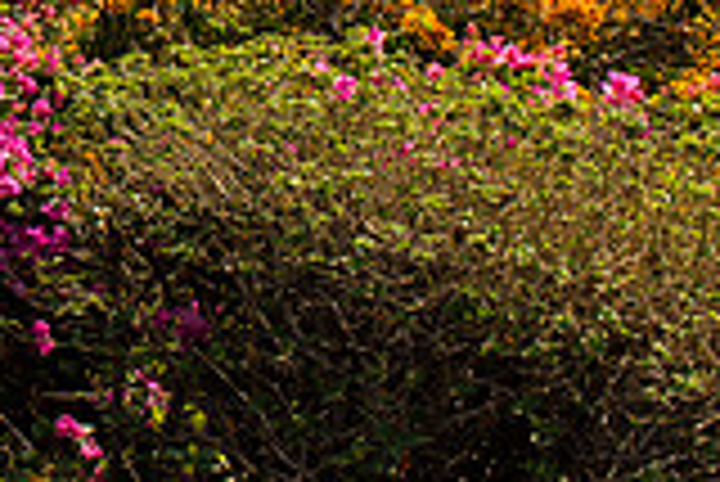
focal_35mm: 87
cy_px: -246
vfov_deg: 14.6
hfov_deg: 20.3
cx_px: -333
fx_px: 1742
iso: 100
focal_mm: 24
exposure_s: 1/250
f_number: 7.1
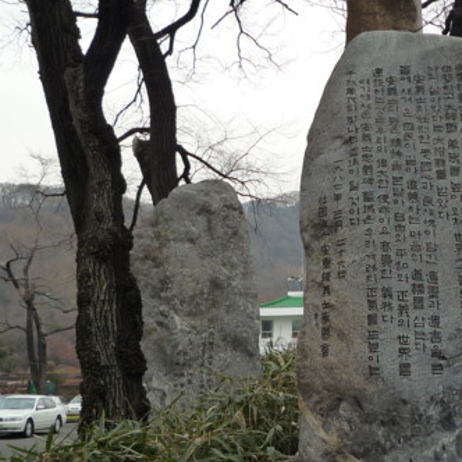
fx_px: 815
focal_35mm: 54
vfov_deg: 31.6
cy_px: 234
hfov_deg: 31.4
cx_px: 308
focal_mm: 4.4
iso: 160
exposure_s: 1/250
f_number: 2.8
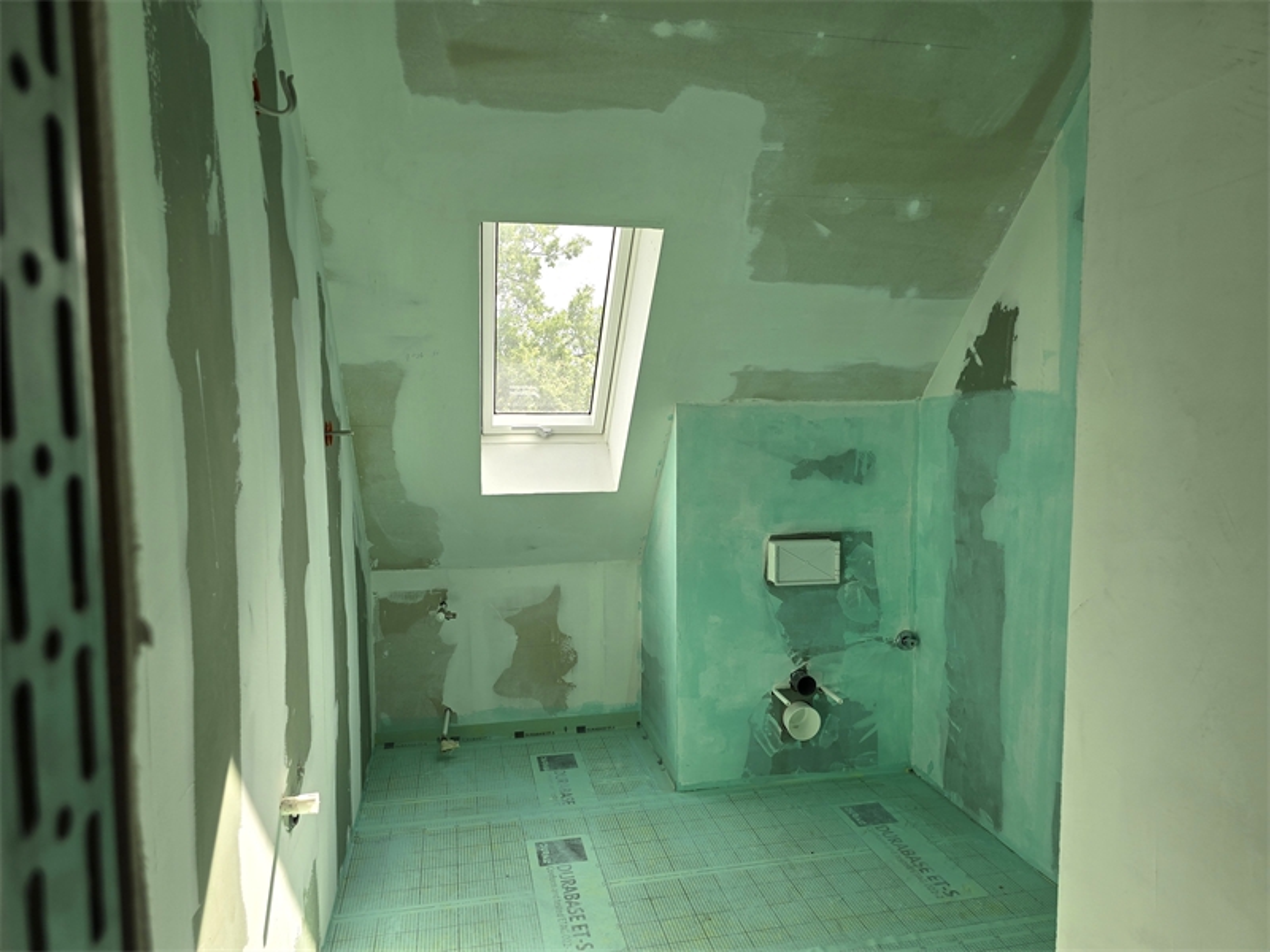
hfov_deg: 73.9
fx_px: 844
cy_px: 476
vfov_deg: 58.9
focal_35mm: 23
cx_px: 635
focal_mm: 6.3
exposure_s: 1/202
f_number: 1.7
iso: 12
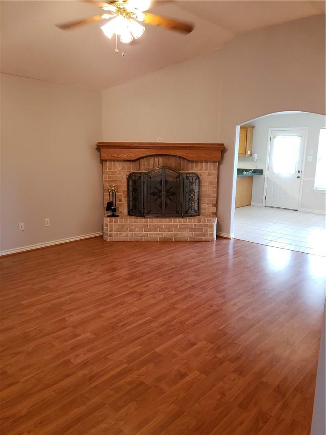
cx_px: 163
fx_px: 326
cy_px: 218
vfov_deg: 67.3
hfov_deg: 53.1
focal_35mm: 26
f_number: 1.5
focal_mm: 4.3
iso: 250
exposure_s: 1/30
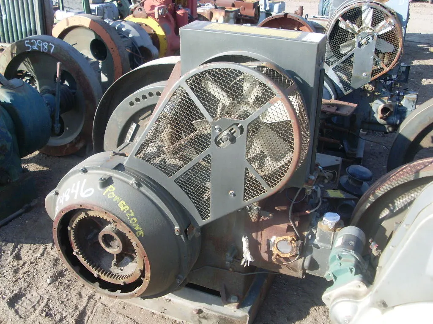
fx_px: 475
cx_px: 216
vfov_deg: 37.7
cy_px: 162
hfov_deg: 49.0
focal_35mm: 38
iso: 80
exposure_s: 1/90
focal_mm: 6.3
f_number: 7.7
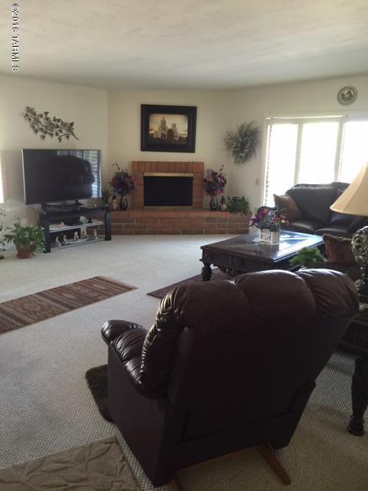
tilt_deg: -7.7
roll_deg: +0.0
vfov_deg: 61.7
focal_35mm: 29
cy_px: 246
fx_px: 411
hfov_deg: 48.2
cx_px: 184
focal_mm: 4.15
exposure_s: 1/15
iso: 100
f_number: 2.2
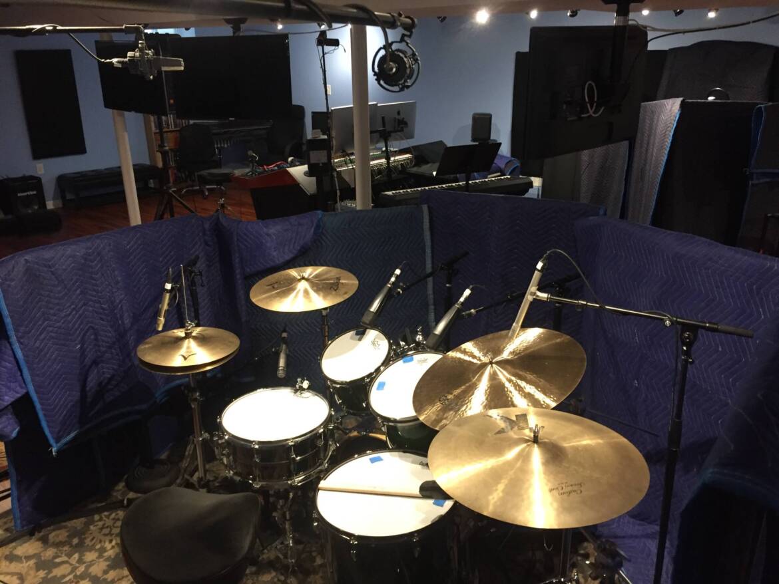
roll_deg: +0.6
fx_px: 653
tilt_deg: -20.6
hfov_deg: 61.6
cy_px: 292
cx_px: 390
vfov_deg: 48.2
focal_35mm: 29
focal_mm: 4.15
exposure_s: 1/30
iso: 200
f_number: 2.2
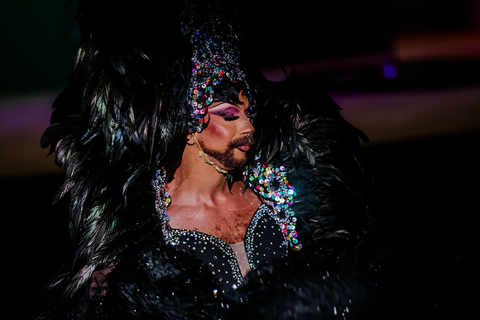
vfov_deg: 9.2
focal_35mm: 150
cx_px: 240
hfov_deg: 13.7
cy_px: 160
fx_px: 2000
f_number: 3.5
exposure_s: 1/500
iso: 2000
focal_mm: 150
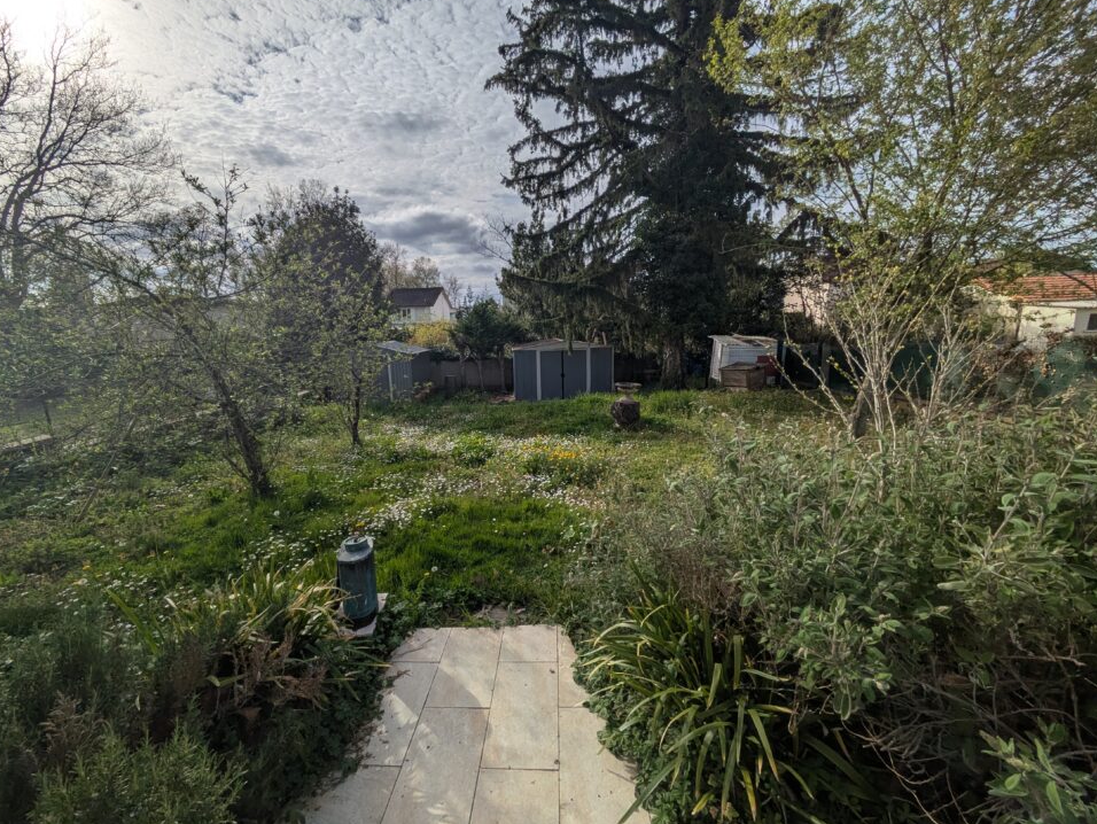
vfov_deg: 81.8
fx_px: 476
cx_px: 523
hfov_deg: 98.1
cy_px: 406
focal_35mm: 15
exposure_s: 1/5076
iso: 30
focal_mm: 1.83
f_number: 2.2
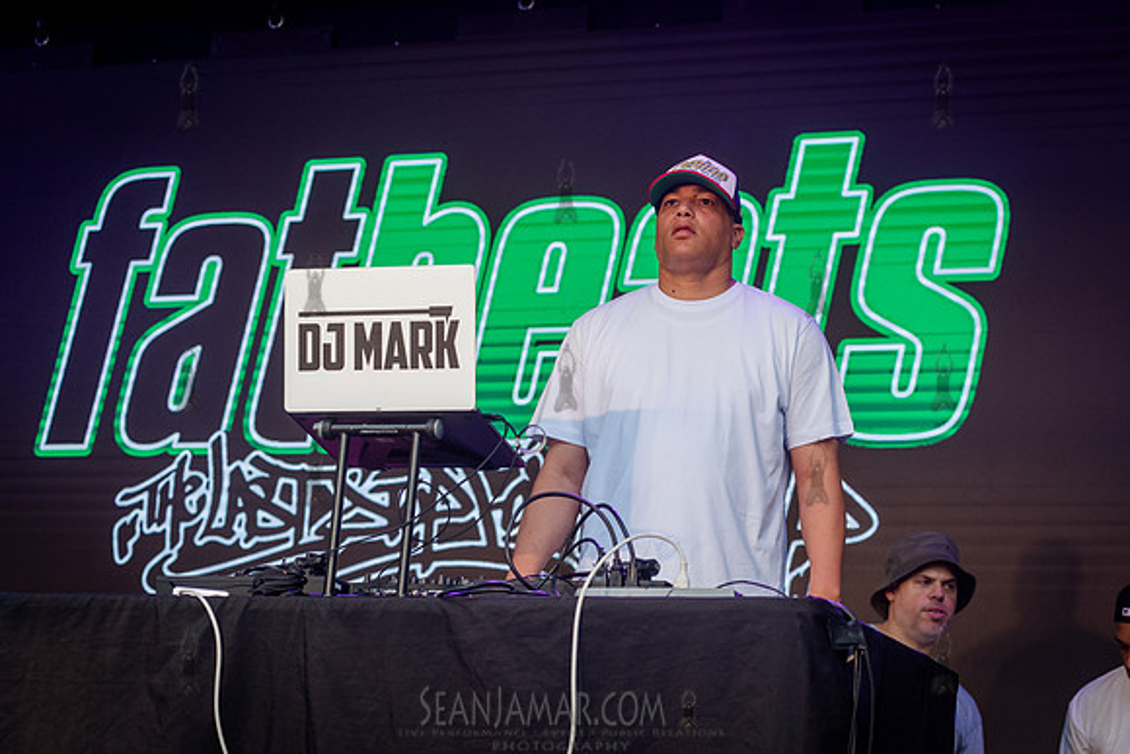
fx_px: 2920
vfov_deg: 14.7
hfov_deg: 21.9
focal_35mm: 93
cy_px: 392
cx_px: 637
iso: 1000
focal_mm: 80
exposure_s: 1/640
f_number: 5
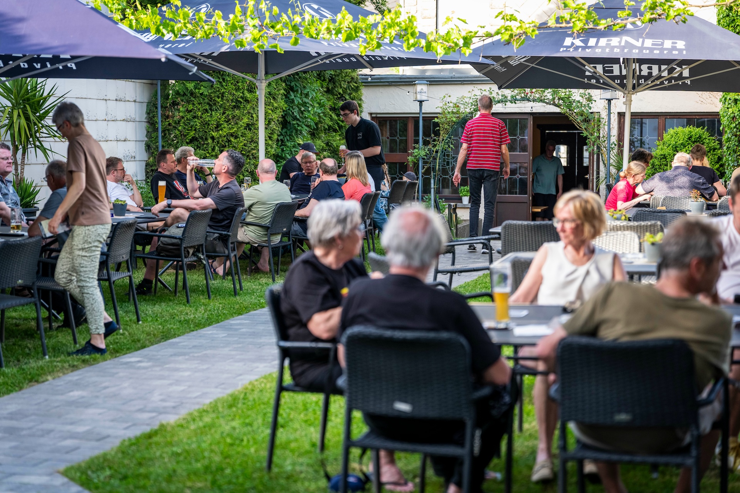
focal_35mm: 70
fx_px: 1439
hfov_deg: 28.8
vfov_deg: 19.5
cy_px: 246
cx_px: 370
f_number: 2.2
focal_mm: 70
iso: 640
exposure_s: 1/800
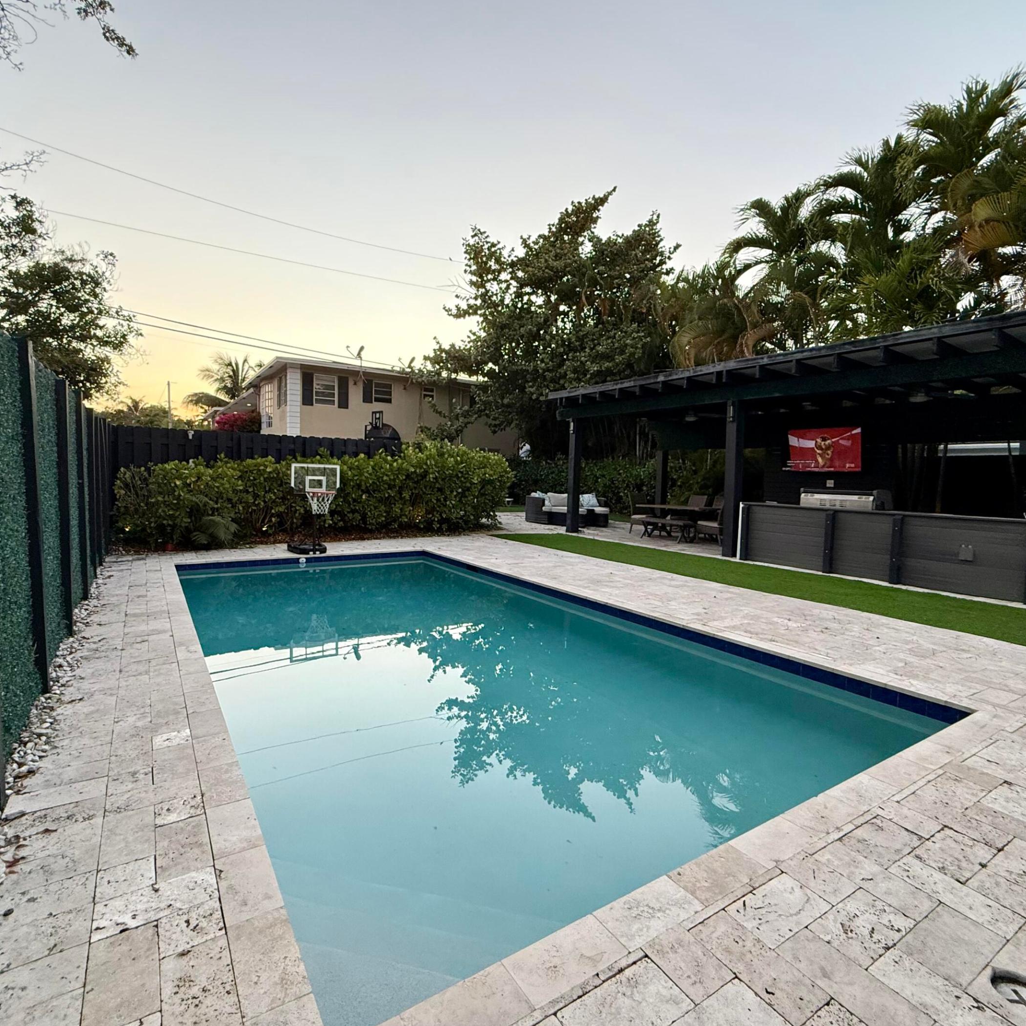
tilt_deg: -2.4
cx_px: 493
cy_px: 505
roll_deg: -1.2
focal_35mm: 17
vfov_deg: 84.0
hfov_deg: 83.9
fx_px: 570
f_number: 2.2
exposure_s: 1/99
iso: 250
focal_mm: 2.22
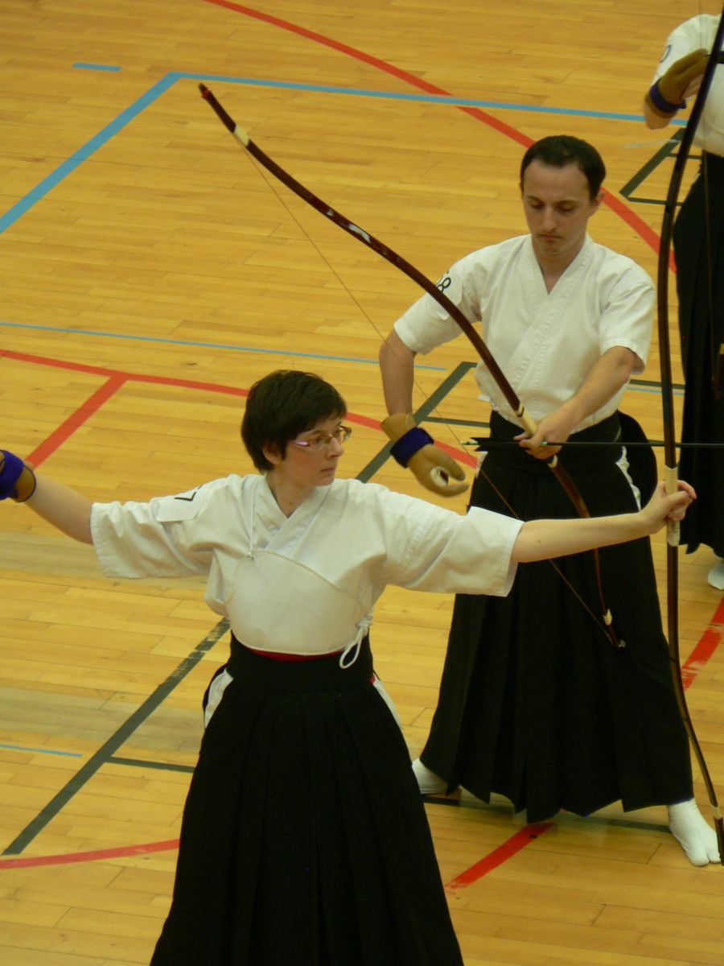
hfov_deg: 5.4
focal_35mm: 277
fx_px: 7725
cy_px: 483
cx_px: 362
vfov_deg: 7.2
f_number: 3.3
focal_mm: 46.2
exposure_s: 1/30
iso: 150
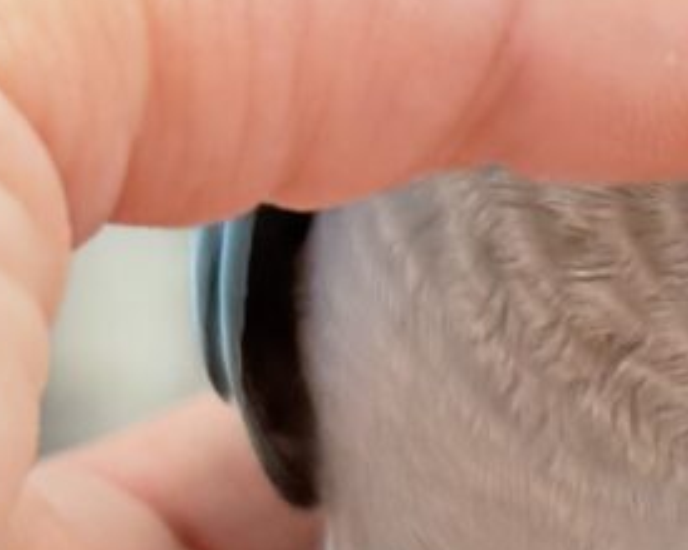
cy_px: 266
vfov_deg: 7.0
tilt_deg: -15.5
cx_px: 1193
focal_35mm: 222
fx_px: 4519
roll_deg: -10.6
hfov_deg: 8.4
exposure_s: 1/50
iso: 64
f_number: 1.6
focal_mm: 5.96
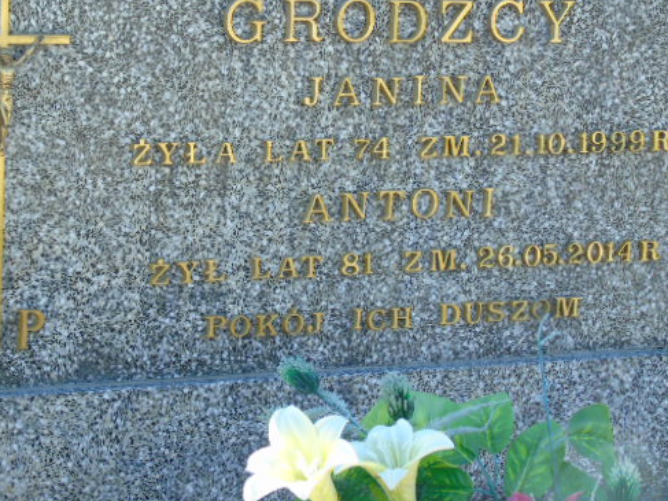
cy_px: 233
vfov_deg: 10.4
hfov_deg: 13.9
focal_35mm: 142
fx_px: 2740
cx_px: 280
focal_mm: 19
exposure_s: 1/80
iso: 80
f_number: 4.4
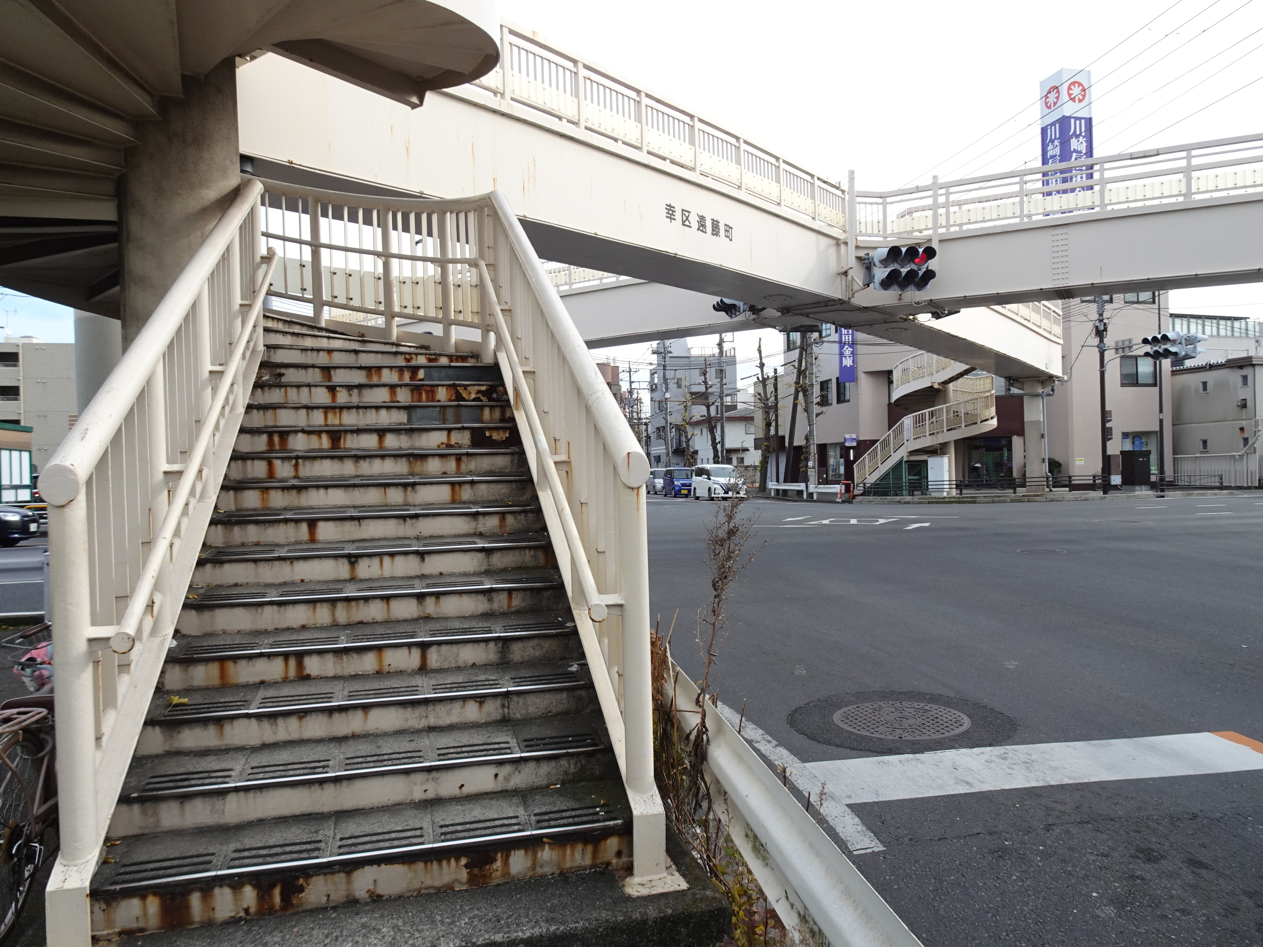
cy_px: 474
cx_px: 632
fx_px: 876
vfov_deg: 56.8
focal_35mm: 24
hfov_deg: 71.6
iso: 100
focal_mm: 4.25
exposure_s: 1/400
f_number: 3.5
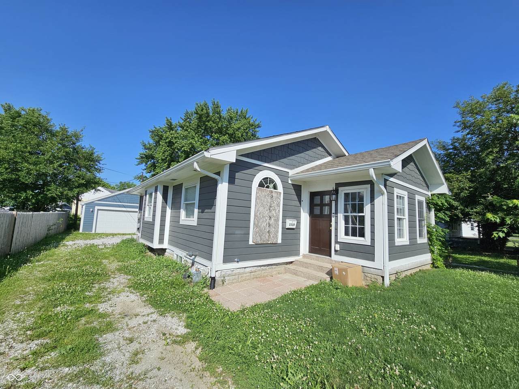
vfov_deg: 89.9
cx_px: 260
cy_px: 194
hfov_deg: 106.2
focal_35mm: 13
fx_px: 195
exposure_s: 1/3390
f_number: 2.2
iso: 50
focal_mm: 2.2
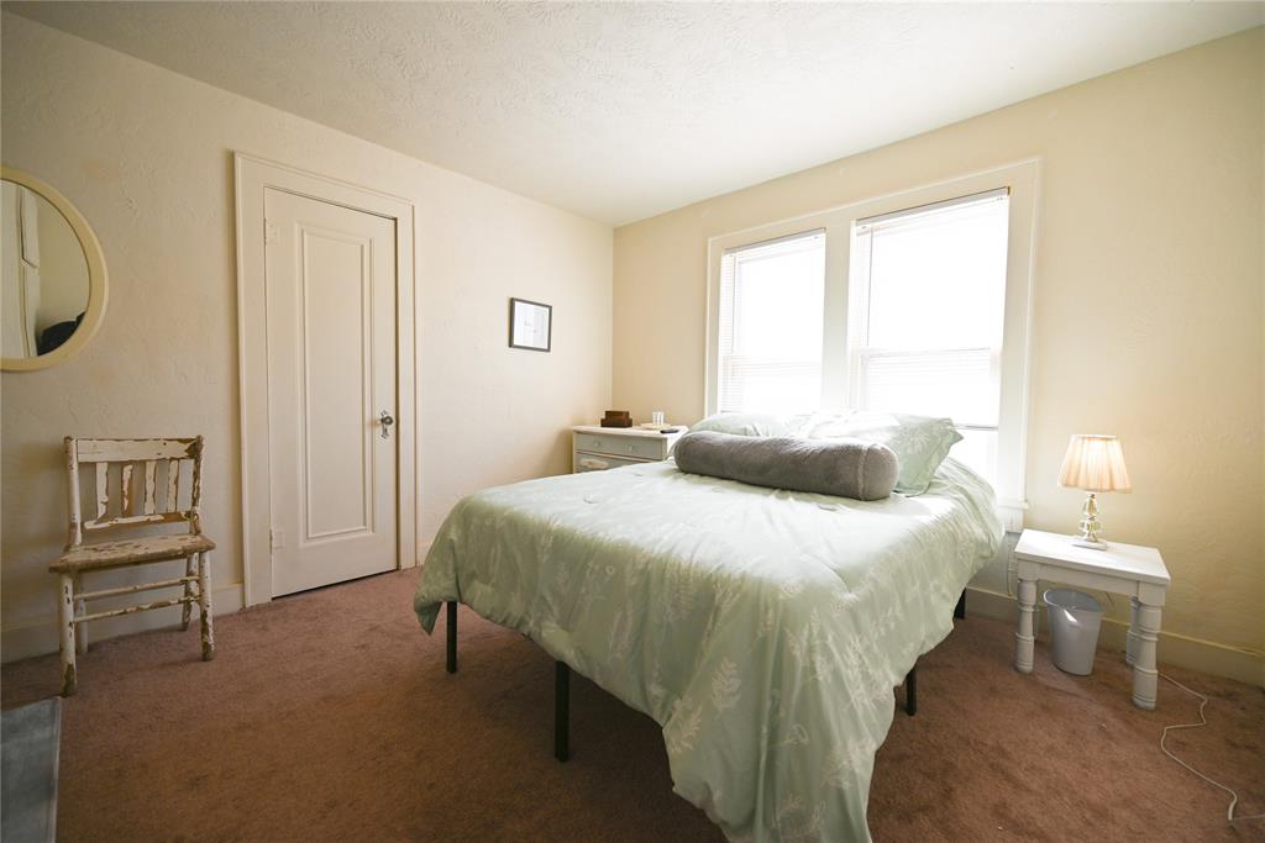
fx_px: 492
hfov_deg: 104.2
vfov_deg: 81.2
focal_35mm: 14
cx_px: 632
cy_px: 422
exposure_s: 1/250
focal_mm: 14
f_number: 4.5
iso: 200
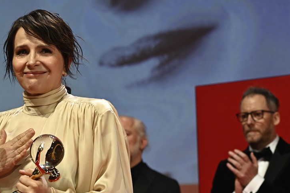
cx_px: 62
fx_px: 1095
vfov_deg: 10.1
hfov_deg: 15.0
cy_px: 123
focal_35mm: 136
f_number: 5
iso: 2500
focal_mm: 70
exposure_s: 1/400
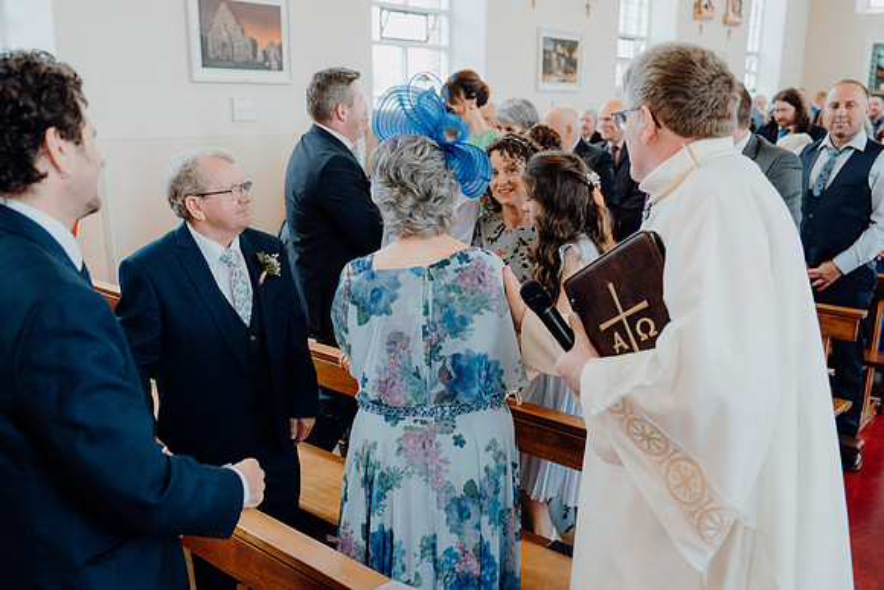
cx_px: 442
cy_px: 295
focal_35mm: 33
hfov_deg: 57.2
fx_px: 810
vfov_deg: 40.0
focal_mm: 33
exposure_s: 1/200
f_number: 2.8
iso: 1000
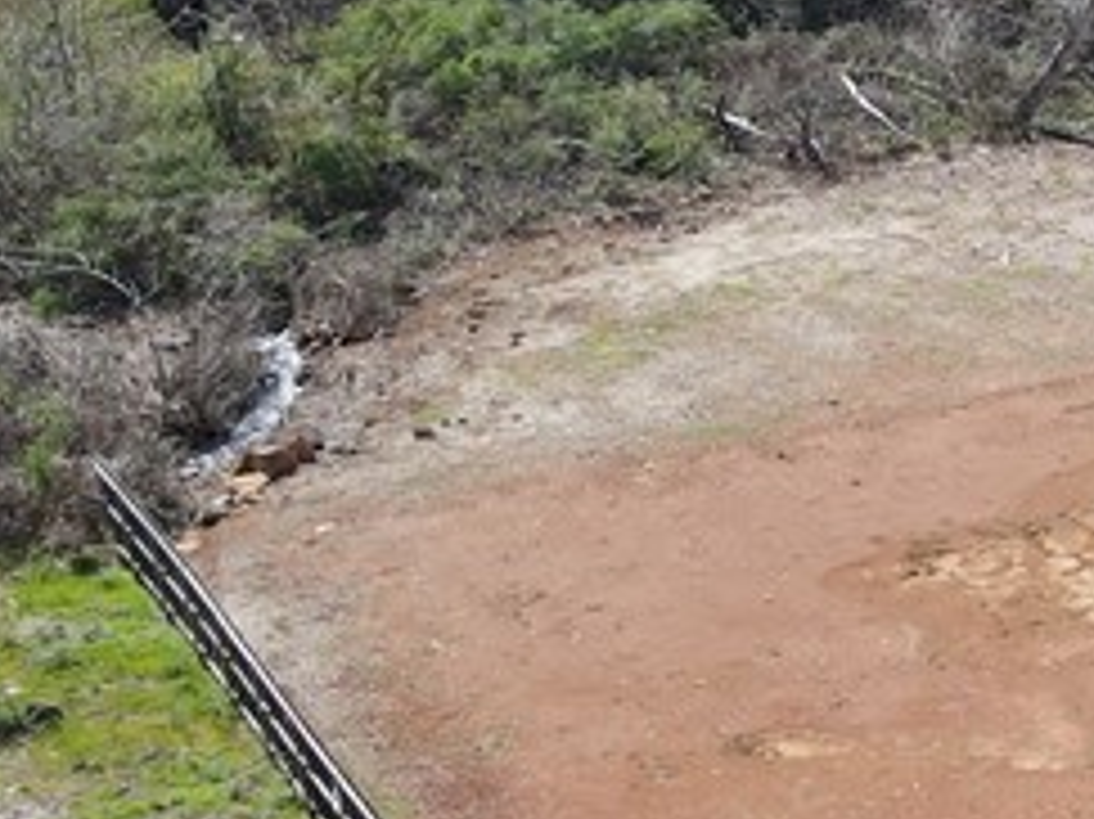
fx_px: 3190
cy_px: 855
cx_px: 1616
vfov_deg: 14.4
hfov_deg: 17.6
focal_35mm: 101
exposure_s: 1/350
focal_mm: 4.5
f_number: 2.8
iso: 100
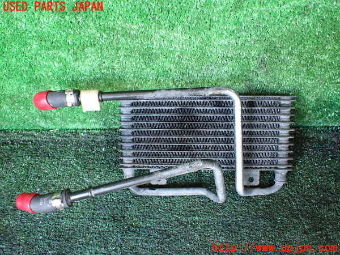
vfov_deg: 46.8
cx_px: 170
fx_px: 295
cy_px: 128
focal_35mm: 30
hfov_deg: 60.0
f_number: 2.3
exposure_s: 1/60
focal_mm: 5.4
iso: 800
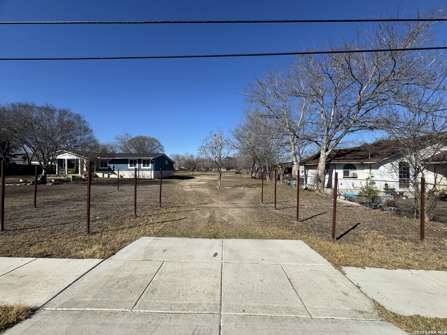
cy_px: 168
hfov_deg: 102.1
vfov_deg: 85.7
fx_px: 181
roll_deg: -0.1
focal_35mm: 14
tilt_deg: +0.6
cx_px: 224
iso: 50
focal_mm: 2.22
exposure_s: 1/2494
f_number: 2.2
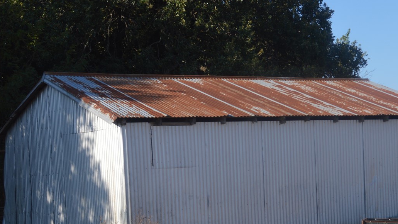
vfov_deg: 13.4
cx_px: 265
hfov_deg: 23.6
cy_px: 184
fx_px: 950
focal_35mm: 90
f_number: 7.1
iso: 100
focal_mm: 29
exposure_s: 1/200
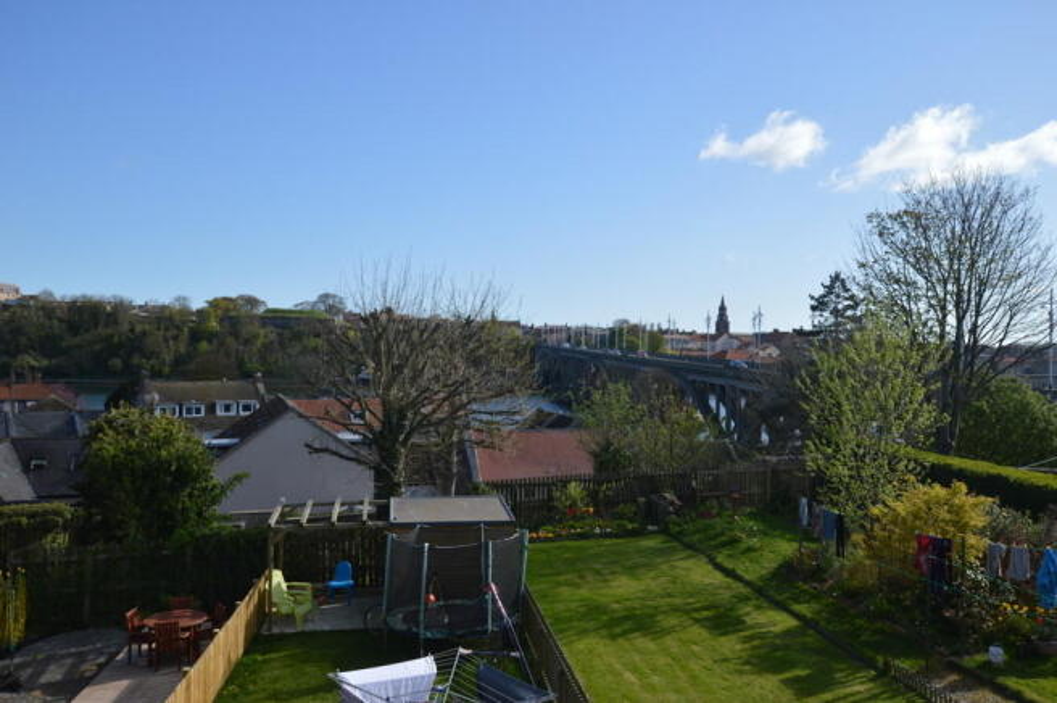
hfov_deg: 62.0
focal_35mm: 30
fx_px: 880
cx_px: 528
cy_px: 352
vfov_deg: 43.5
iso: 100
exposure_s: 1/250
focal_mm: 20
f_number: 8
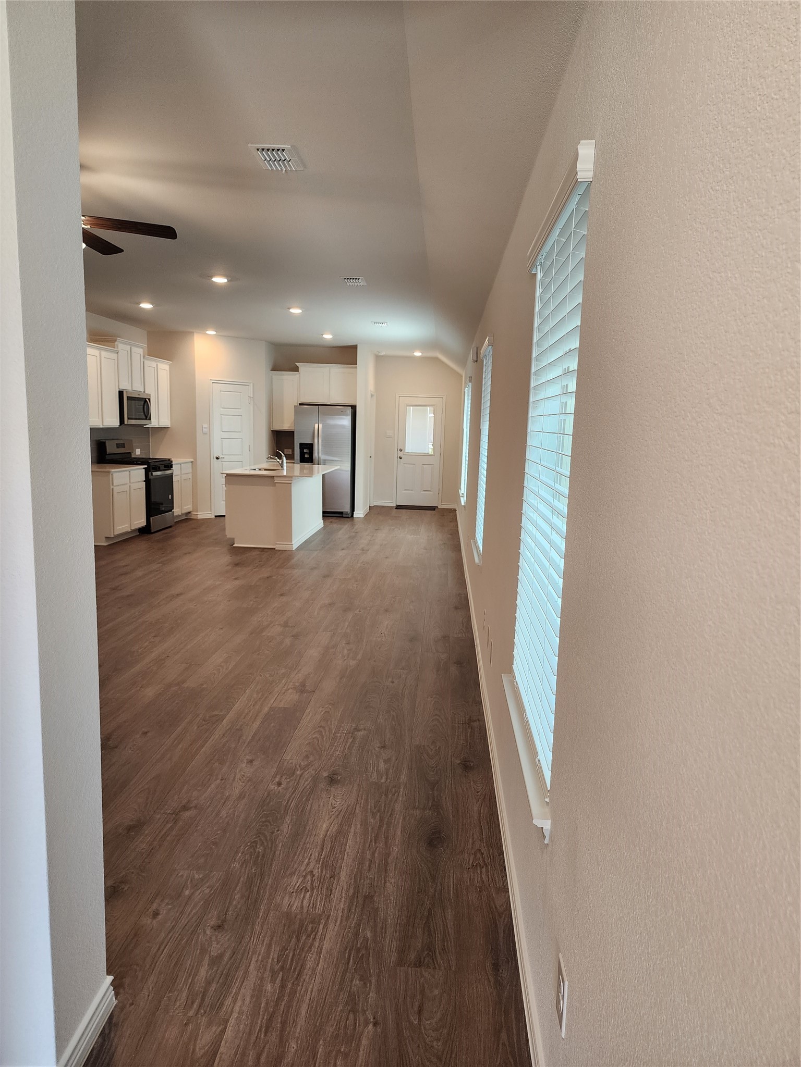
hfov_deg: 58.9
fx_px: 710
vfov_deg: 73.9
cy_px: 534
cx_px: 400
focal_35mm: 23
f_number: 1.8
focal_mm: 6.4
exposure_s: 1/120
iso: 160
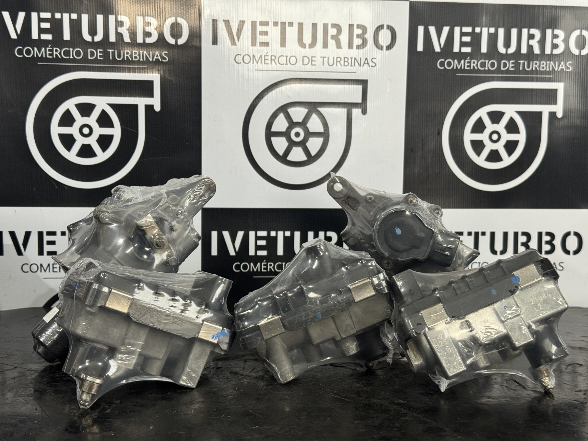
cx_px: 294
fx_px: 815
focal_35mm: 48
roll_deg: -0.3
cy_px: 220
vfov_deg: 30.3
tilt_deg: -5.8
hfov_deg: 39.7
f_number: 1.78
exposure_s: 1/60
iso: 250
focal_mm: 6.76
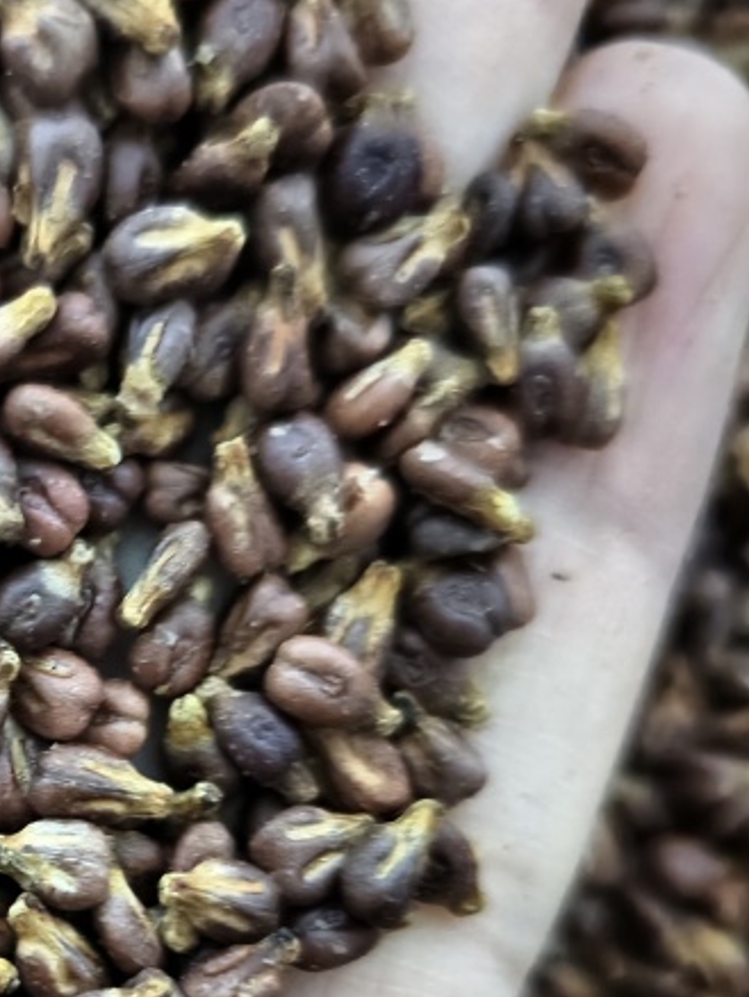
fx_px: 1614
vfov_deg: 33.6
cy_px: 761
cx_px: -159
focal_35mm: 56
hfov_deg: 23.7
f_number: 1.88
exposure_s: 1/14.3
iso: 4455
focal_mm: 5.56
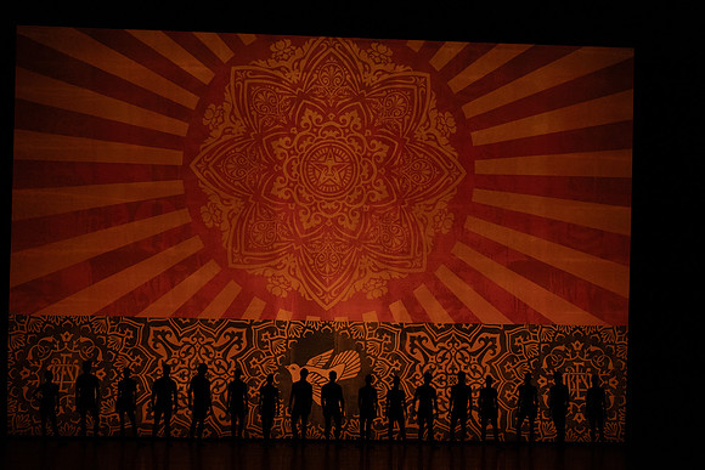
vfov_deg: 13.7
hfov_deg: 20.4
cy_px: 235
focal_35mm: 100
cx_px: 352
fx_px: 1959
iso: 6400
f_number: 6.3
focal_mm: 100
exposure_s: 1/400
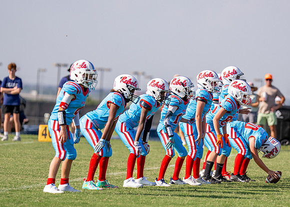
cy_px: 117
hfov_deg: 6.9
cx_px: 184
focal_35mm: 292
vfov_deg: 4.9
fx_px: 2408
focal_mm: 176
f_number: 2.8
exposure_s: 1/2500
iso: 160
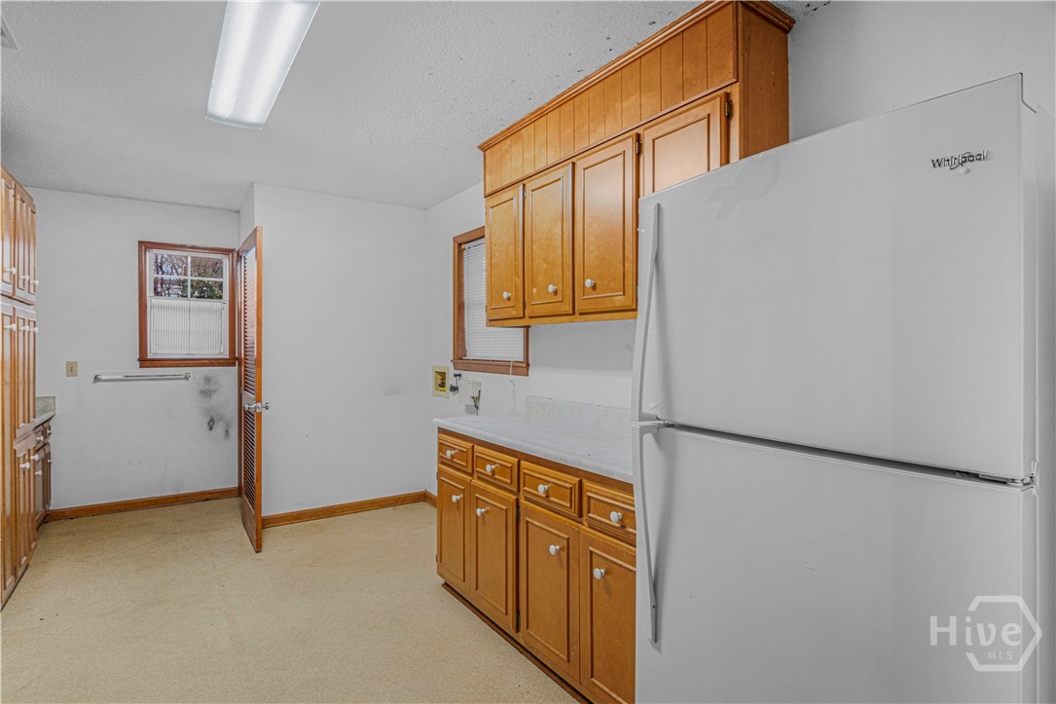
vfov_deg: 72.0
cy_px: 352
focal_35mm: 16
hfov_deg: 95.0
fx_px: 484
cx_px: 528
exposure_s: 1/4
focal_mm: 11
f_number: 7.1
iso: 250
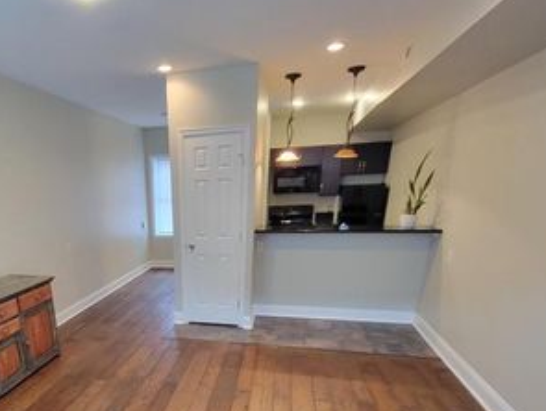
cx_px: 178
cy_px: 338
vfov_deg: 56.1
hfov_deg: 73.8
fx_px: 347
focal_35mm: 22
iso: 320
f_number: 2.2
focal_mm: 2.2
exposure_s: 1/30
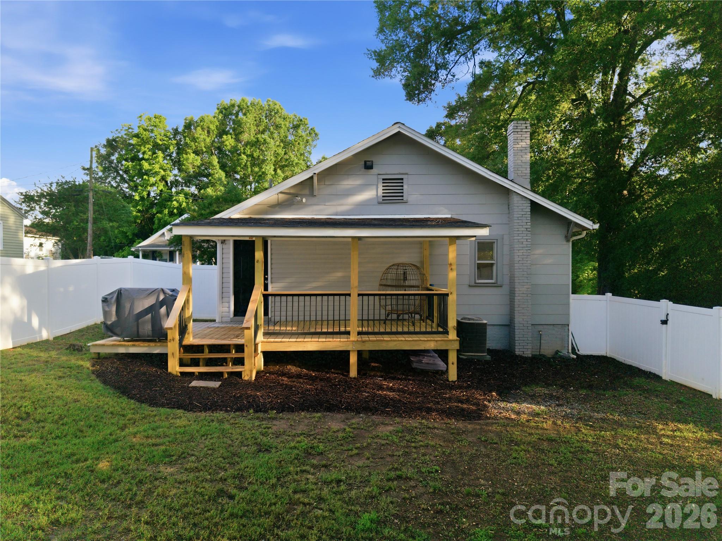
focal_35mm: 24
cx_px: 361
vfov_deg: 56.8
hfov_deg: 71.6
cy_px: 270
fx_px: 501
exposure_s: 1/60
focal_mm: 8.7
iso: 230
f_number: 1.8
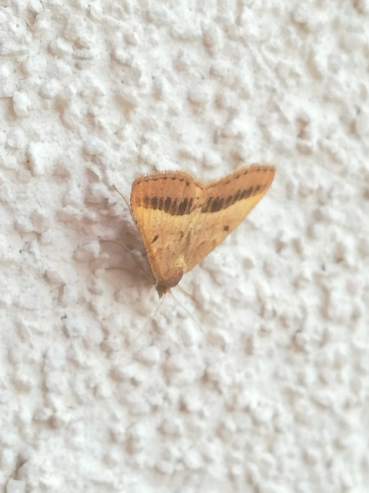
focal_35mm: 84
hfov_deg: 17.6
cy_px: 246
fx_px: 1194
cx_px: 184
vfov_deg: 23.3
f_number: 2.2
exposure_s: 1/100
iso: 100
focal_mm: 3.83
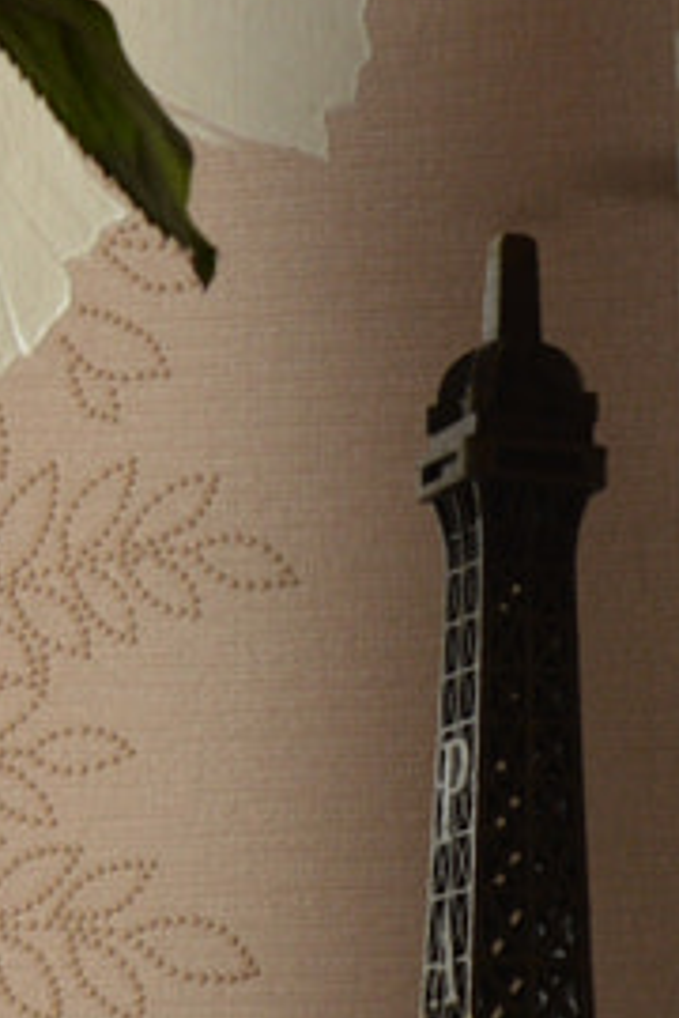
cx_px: 158
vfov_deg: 12.8
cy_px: 573
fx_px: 4526
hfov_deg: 8.6
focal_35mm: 160
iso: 100
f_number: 6.3
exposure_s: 1/160
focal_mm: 18
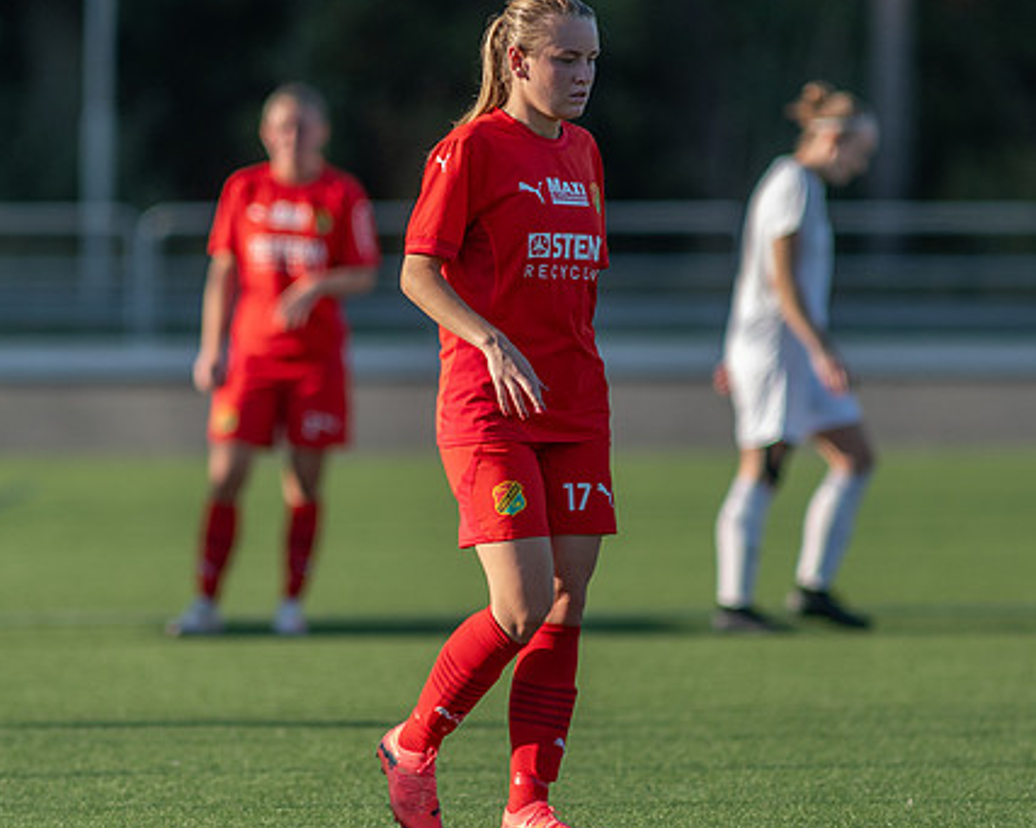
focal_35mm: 574
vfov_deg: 2.7
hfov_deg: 3.4
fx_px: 17588
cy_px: 375
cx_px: 519
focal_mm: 300
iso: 280
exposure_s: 1/2000
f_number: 3.2
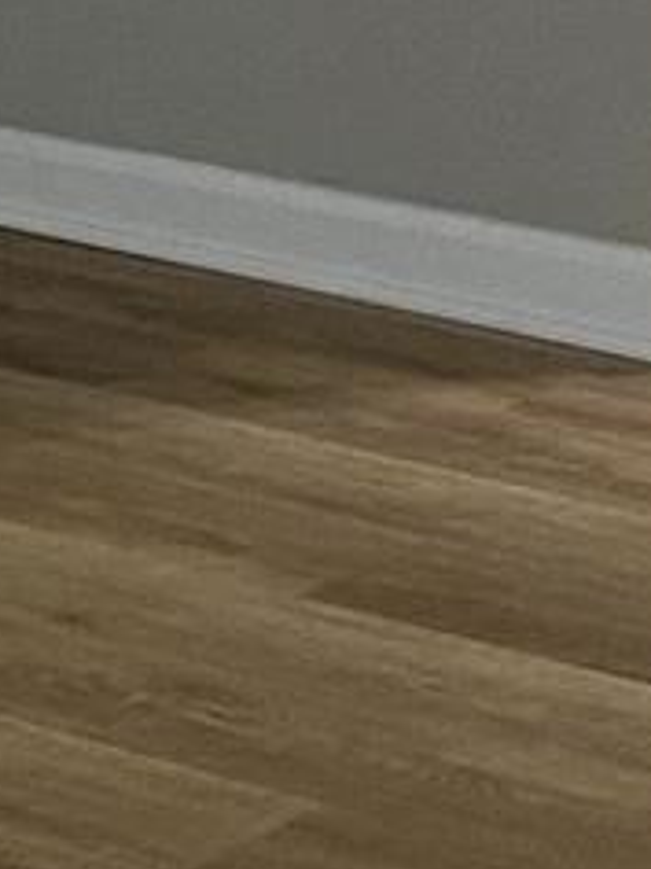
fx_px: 5667
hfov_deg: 6.5
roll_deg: +0.9
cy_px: -692
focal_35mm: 226
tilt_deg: -4.4
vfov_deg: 8.4
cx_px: -235
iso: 250
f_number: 1.8
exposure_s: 1/60
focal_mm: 4.25
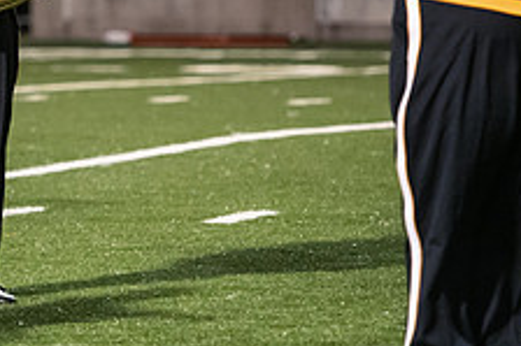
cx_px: -35
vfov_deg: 3.4
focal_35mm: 402
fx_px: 5813
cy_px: -62
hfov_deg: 5.1
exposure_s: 1/500
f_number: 3.2
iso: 5000
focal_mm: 155
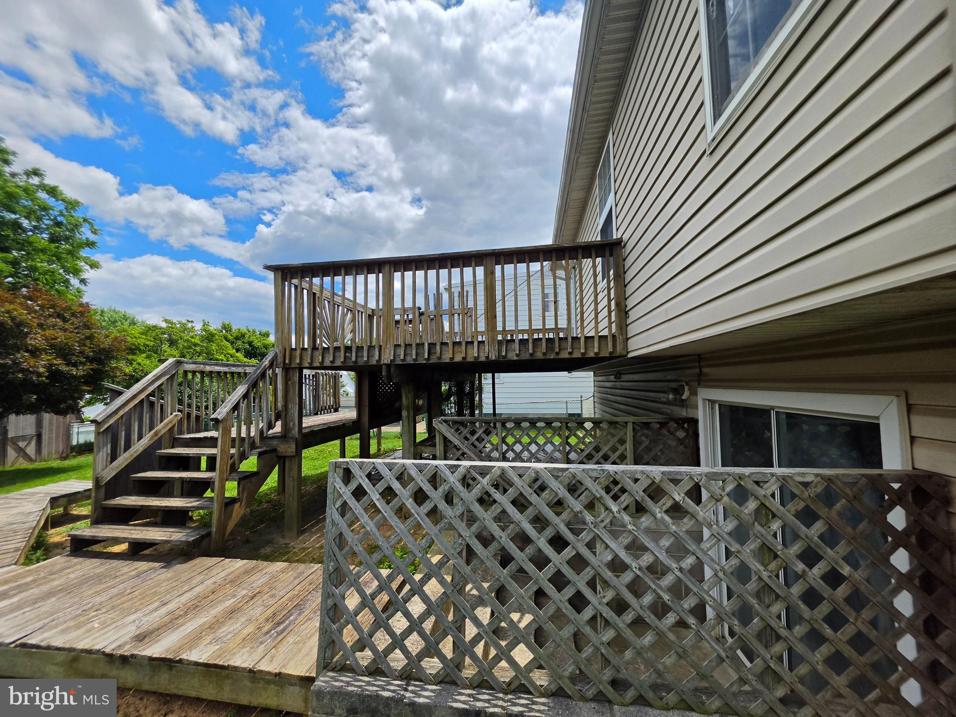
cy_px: 358
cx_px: 478
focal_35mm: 13
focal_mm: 2.2
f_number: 1.9
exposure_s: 1/3333
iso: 32
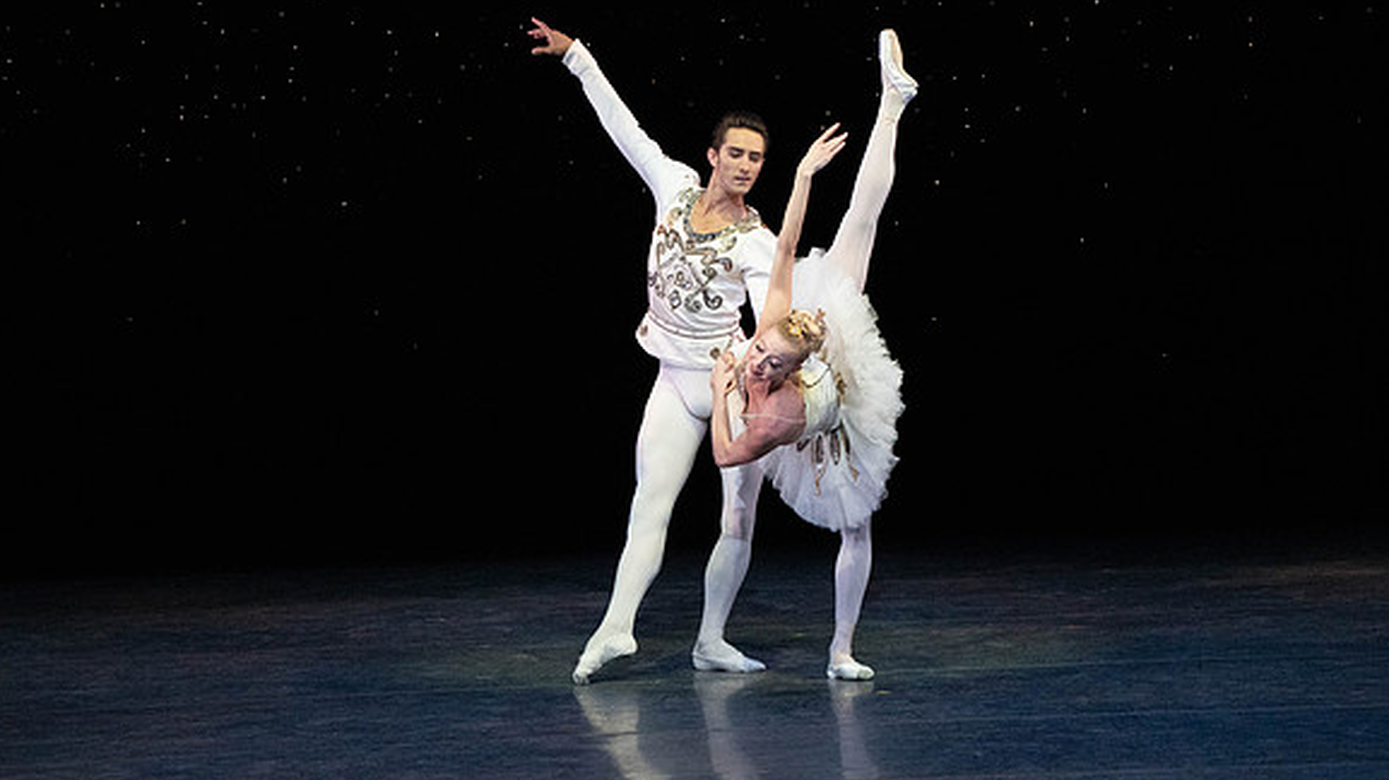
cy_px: 396
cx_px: 696
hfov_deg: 6.4
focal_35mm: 335
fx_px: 12333
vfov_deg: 3.6
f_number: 11
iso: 20000
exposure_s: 1/500
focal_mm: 318
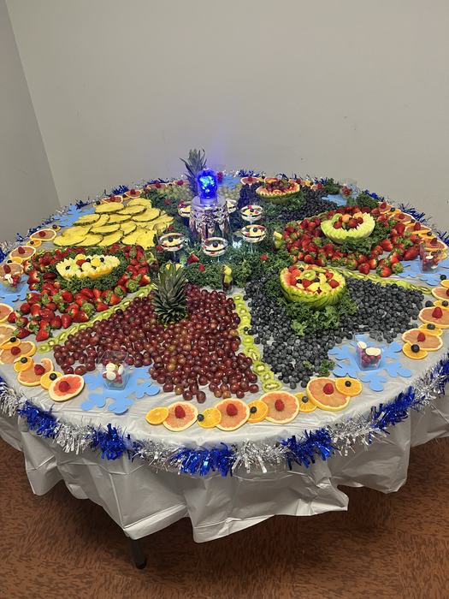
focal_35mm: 26
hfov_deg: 53.1
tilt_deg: -33.9
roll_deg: +4.0
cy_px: 300
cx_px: 224
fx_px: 450
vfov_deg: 67.3
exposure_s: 1/60
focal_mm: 5.7
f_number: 1.5
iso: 100
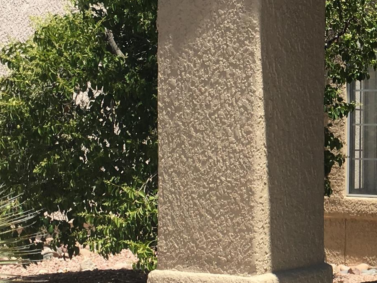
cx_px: 455
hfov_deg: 19.2
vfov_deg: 15.4
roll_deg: -0.4
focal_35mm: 96
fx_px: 1046
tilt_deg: -2.1
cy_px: 167
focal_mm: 4.15
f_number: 2.2
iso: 25
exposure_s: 1/1304
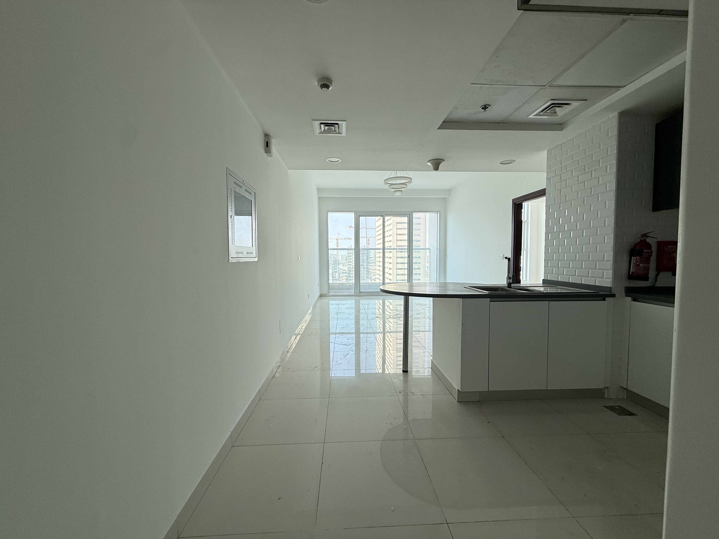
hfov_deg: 102.1
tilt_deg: -2.4
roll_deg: +0.6
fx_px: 291
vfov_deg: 85.7
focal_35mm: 14
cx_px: 360
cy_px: 270
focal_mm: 2.22
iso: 64
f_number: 2.2
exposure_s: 1/99
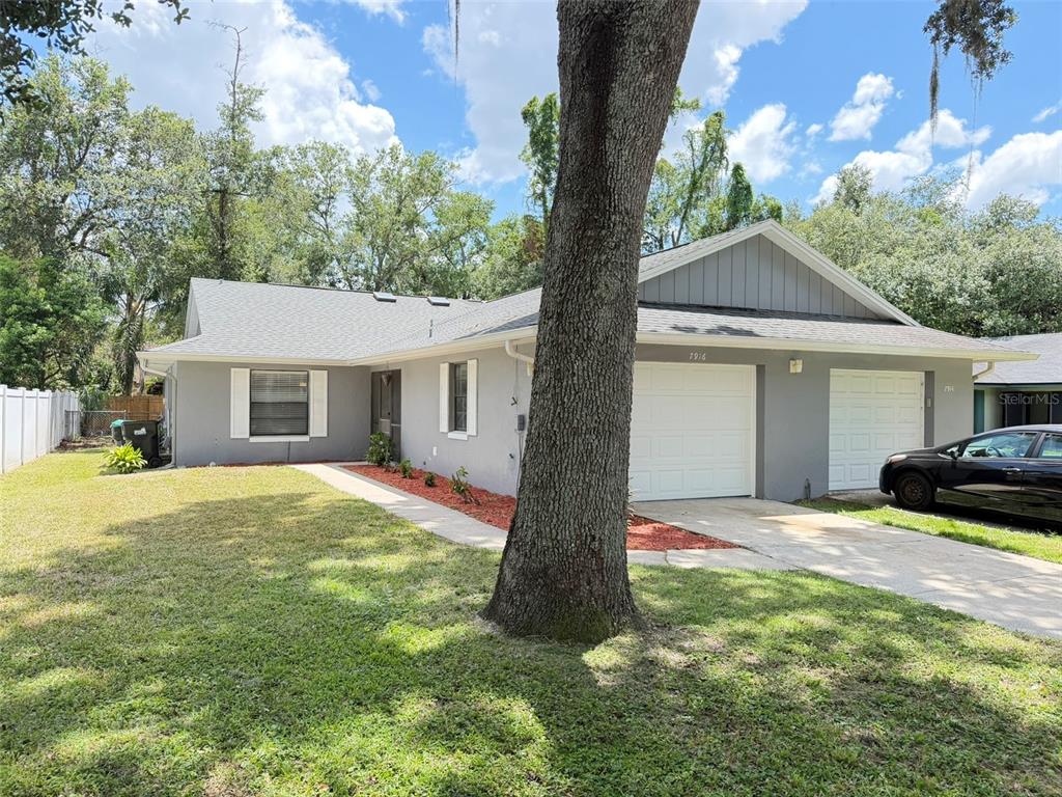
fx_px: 736
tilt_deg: -0.4
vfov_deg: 56.8
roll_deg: -0.6
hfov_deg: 71.6
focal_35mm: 24
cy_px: 398
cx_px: 531
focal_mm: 6.76
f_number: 1.78
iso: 100
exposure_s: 1/772
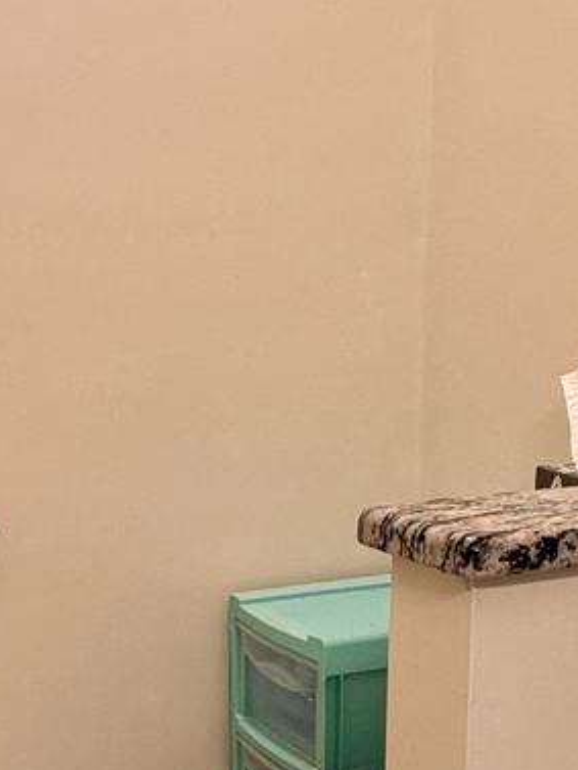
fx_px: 1268
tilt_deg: -13.7
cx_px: 239
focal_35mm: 57
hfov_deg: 25.6
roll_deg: -0.5
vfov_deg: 32.9
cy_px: 603
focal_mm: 2.22
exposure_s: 1/60
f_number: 2.2
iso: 160
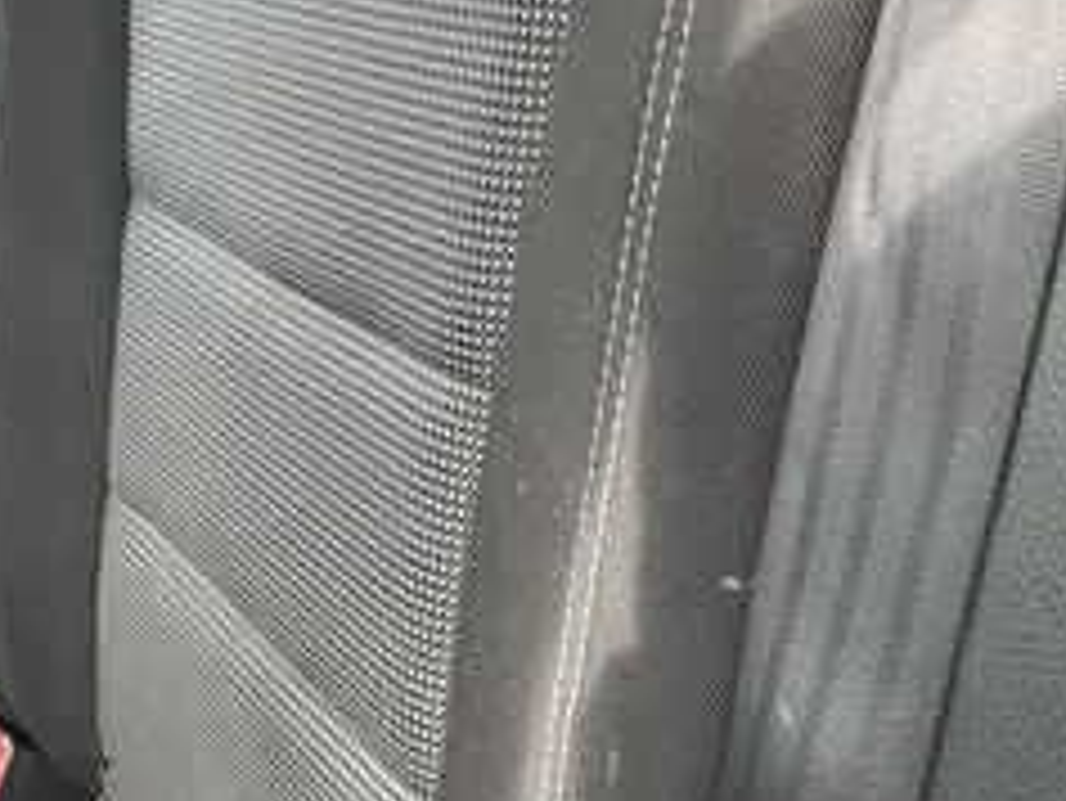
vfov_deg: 29.3
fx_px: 1510
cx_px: 337
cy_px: 202
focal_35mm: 49
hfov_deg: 38.4
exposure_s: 1/110
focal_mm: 3
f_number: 1.8
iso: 64
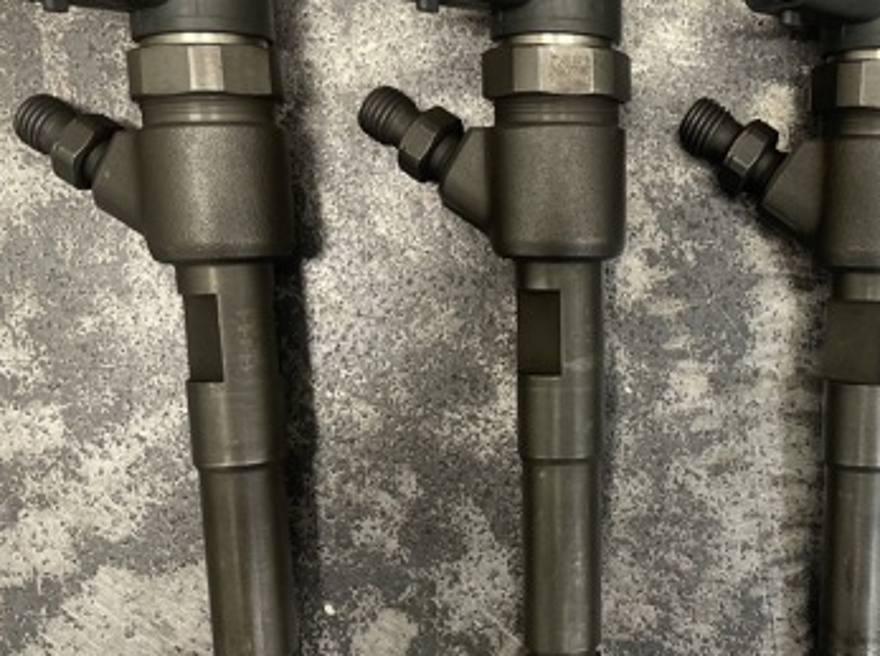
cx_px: 695
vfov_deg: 30.1
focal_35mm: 48
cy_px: 381
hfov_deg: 38.3
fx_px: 1218
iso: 100
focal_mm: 4.2
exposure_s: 1/100
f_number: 1.6
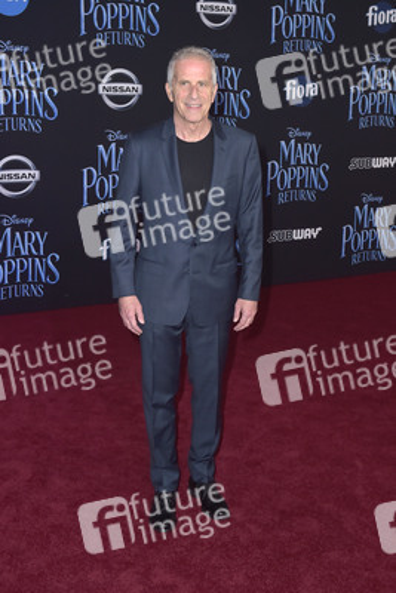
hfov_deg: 28.1
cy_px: 296
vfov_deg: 41.1
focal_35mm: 48
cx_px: 198
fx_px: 791
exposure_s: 1/250
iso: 400
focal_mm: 48
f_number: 6.3
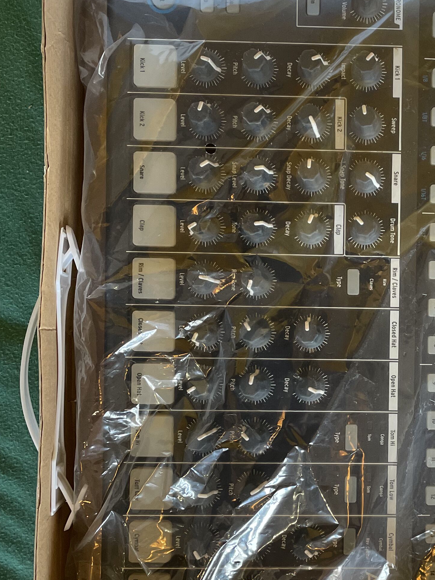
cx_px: 415
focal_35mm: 54
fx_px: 905
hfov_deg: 25.9
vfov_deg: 35.4
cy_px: 356
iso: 160
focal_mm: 4.2
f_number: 1.6
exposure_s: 1/50
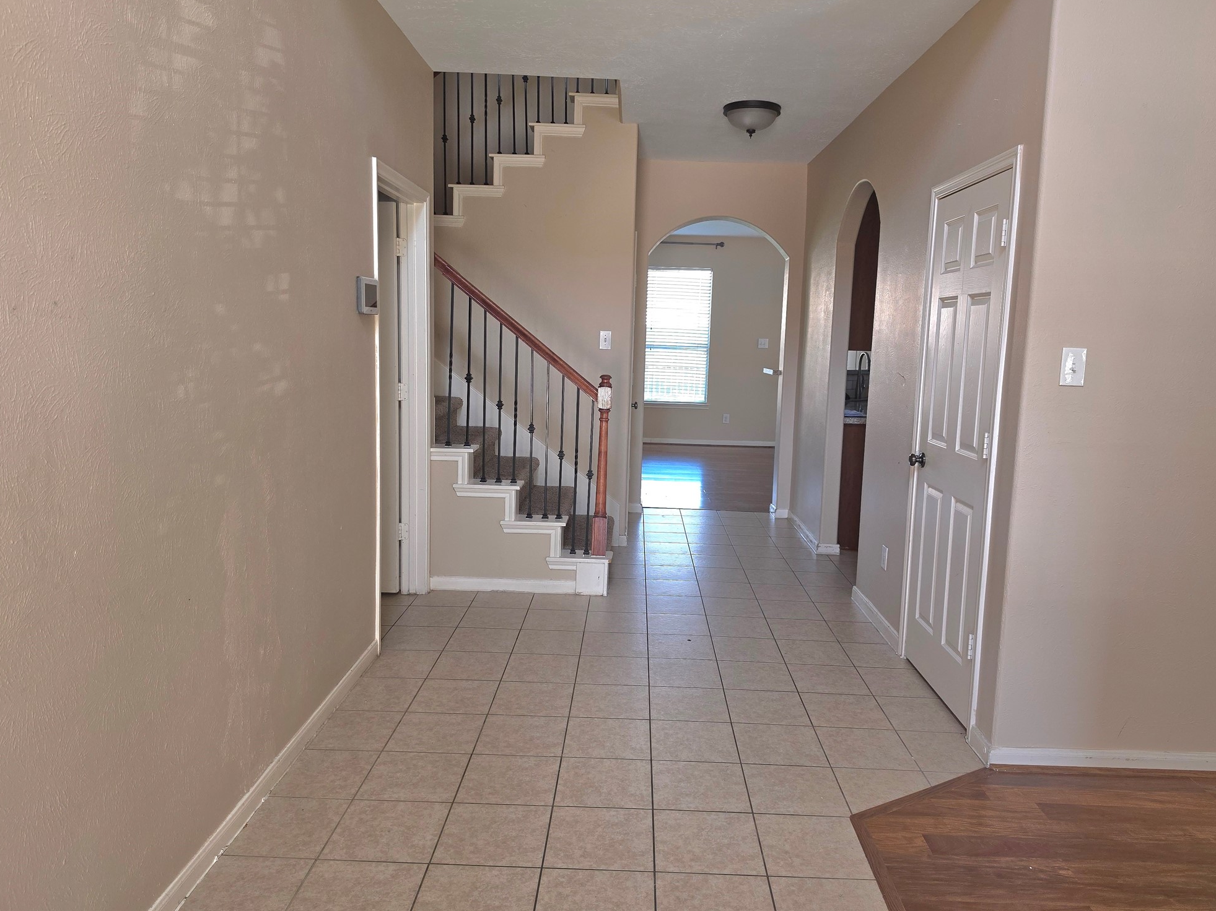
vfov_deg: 56.8
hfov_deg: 71.6
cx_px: 631
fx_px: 843
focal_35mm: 24
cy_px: 436
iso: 64
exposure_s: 1/60.2
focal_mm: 6.5
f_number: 1.4
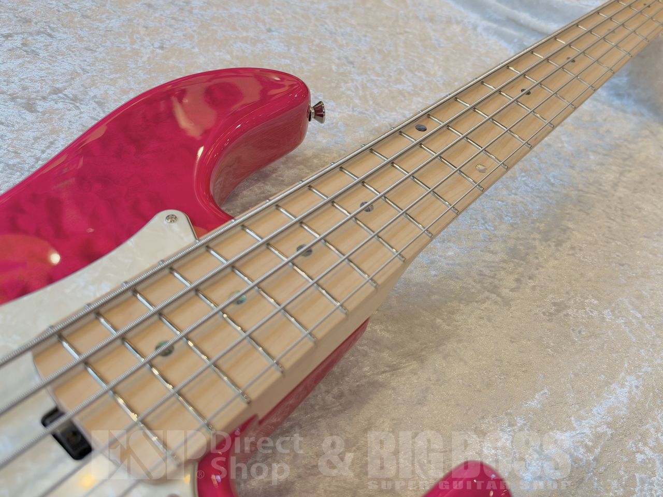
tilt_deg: -43.9
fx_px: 460
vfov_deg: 56.8
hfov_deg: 71.6
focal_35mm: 24
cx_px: 332
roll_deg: -17.5
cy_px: 248
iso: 100
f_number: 1.8
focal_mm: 6.93
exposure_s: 1/120
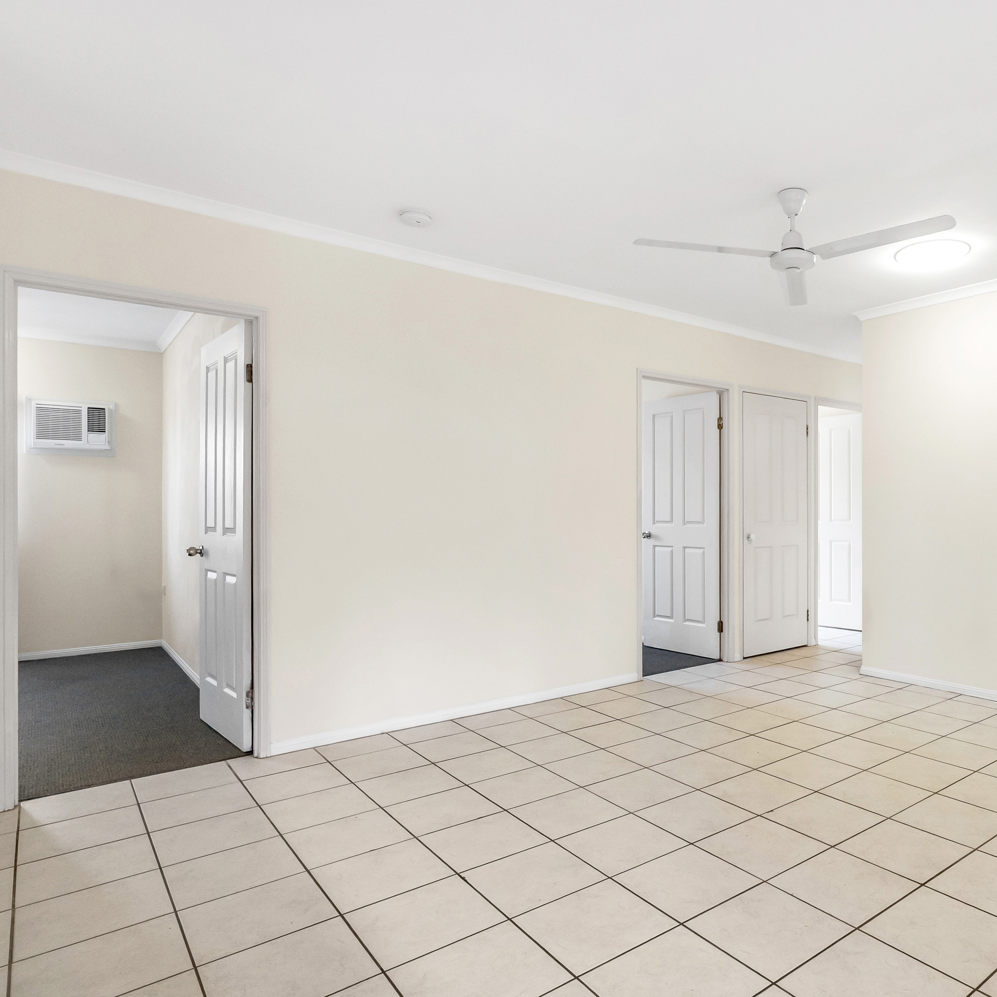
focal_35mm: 21
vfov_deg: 72.1
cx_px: 696
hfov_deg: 69.2
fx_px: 684
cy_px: 507
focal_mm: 16
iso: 2500
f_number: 9
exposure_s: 1/30
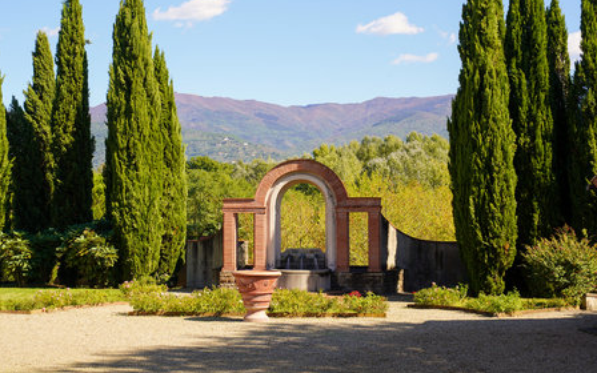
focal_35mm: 59
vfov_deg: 22.0
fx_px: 960
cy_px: 163
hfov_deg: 34.5
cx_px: 288
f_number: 9
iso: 100
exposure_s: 1/125
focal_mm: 54
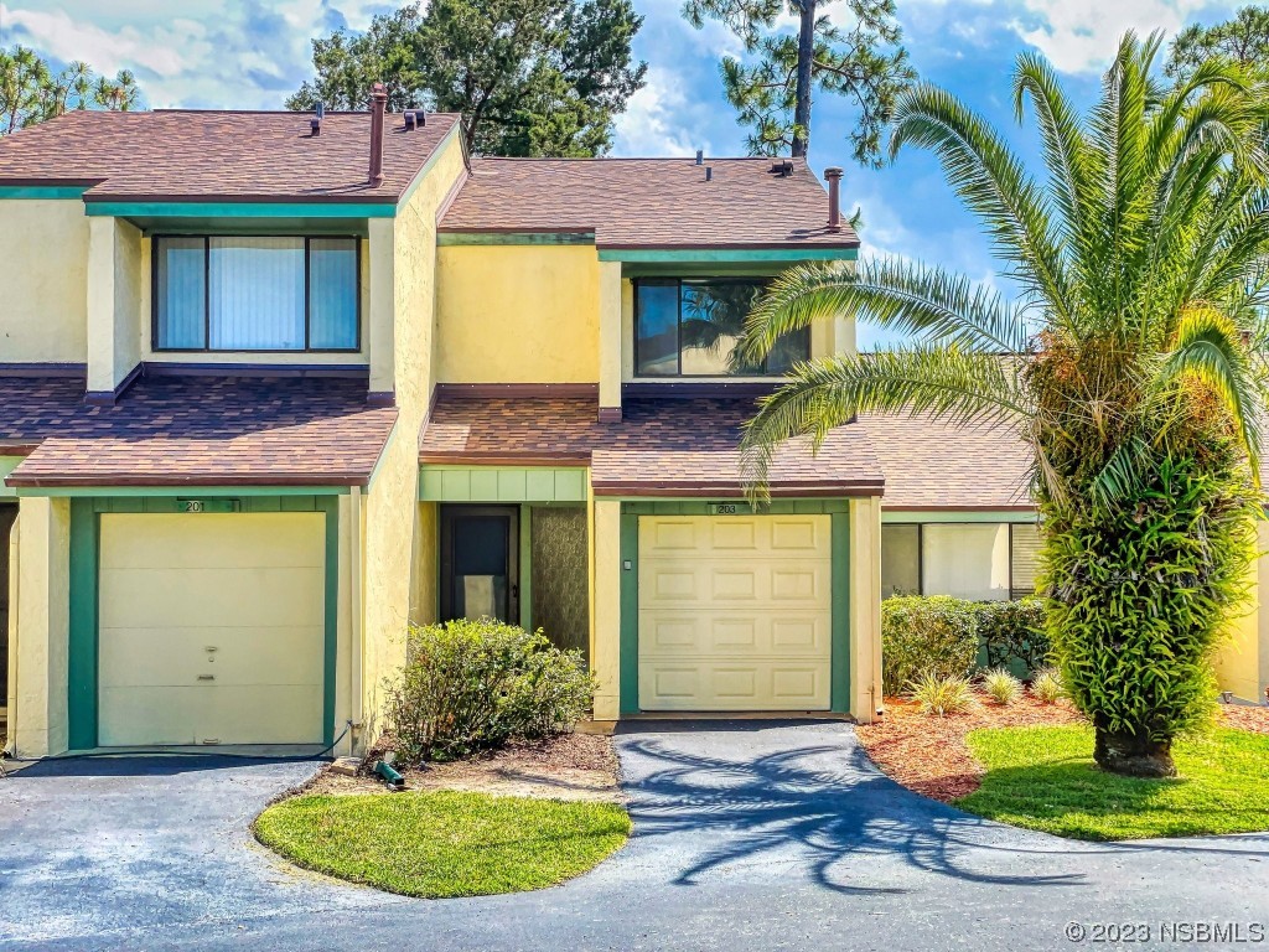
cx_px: 634
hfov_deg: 36.8
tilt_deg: +2.5
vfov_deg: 28.0
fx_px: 1906
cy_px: 476
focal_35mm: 52
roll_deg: +0.1
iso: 32
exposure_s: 1/1199
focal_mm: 6
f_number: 2
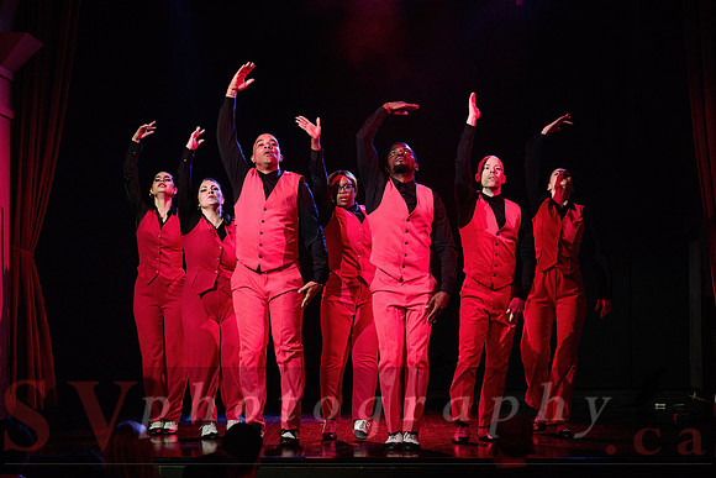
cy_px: 239
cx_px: 358
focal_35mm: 120
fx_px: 2395
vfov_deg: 11.4
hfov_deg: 17.0
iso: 1600
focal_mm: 116
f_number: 2.8
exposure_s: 1/250
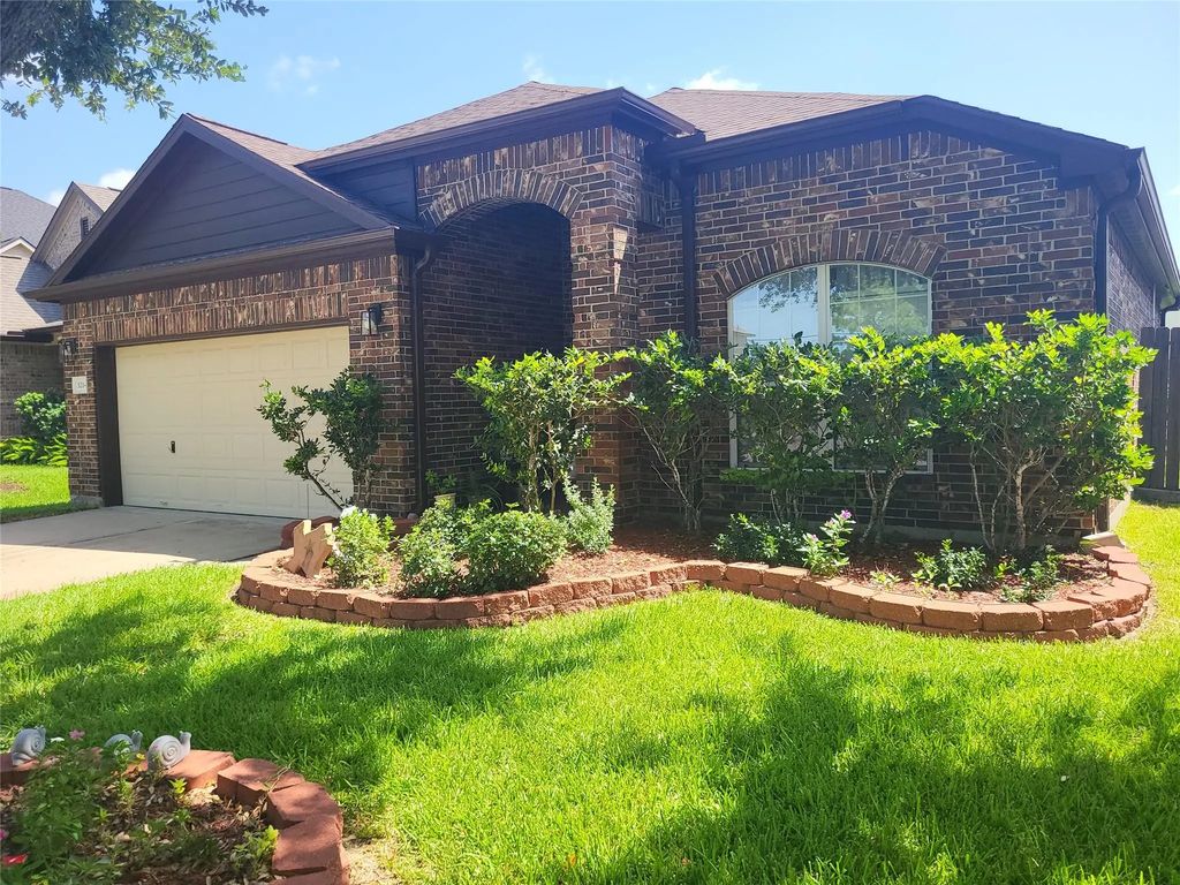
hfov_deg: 67.3
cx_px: 590
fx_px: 886
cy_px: 442
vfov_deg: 53.1
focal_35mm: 26
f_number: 1.8
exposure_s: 1/986
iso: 40
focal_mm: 5.4
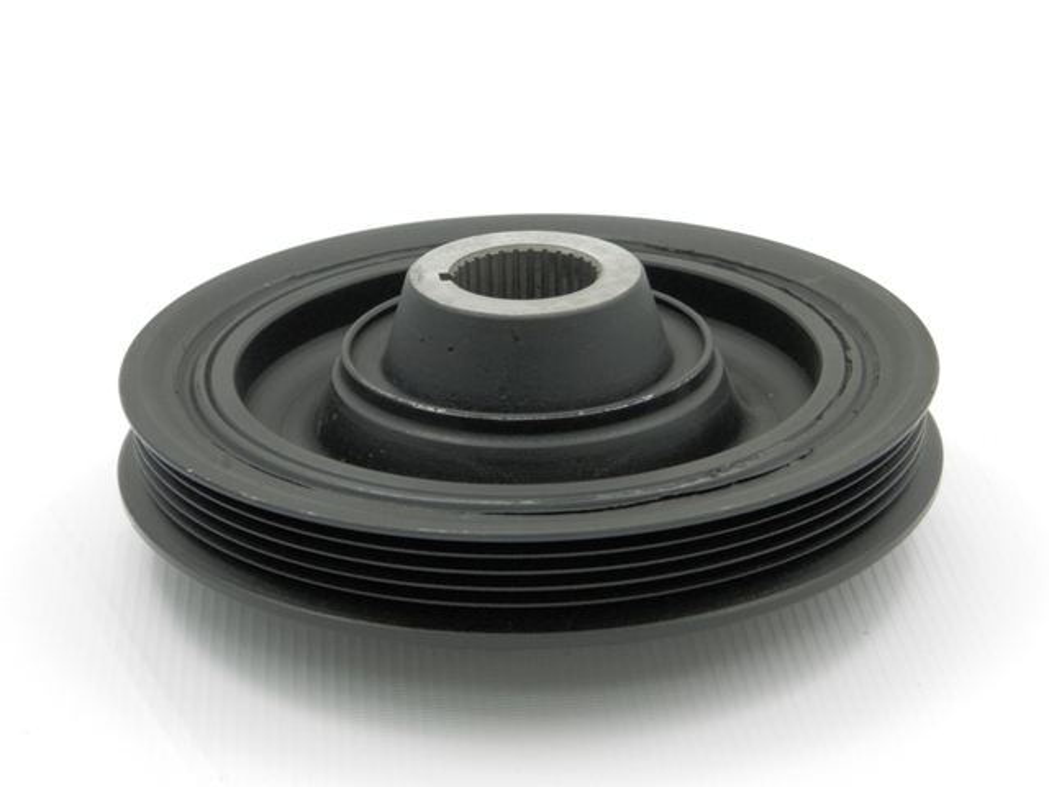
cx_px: 524
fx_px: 2485
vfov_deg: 18.0
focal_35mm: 82
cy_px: 394
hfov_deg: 23.8
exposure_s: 1/60
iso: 200
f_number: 4.2
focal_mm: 14.6
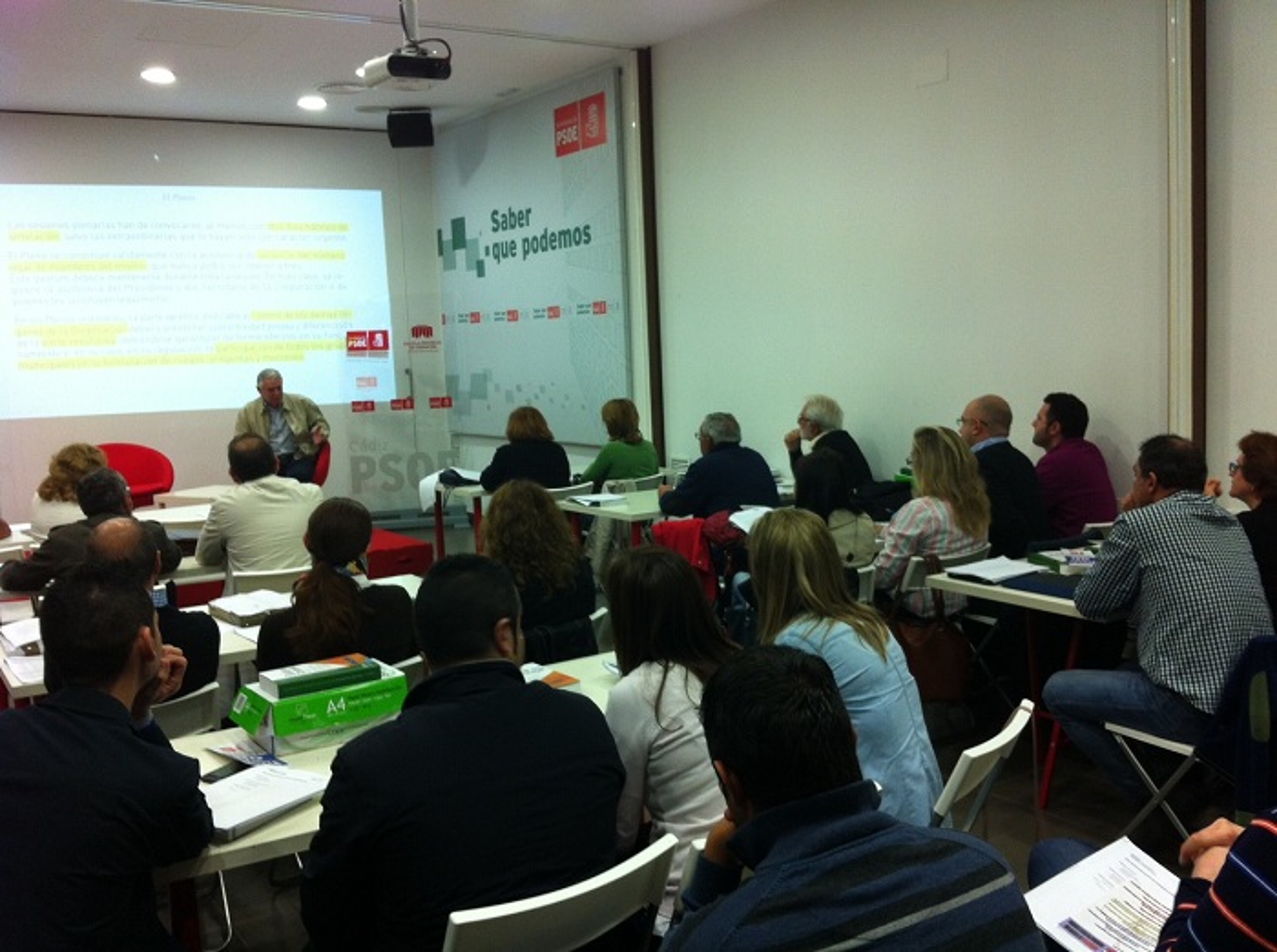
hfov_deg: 52.7
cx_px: 638
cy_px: 476
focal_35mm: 35
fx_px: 1289
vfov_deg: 40.6
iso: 100
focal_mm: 3.85
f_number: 2.8
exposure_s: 1/15
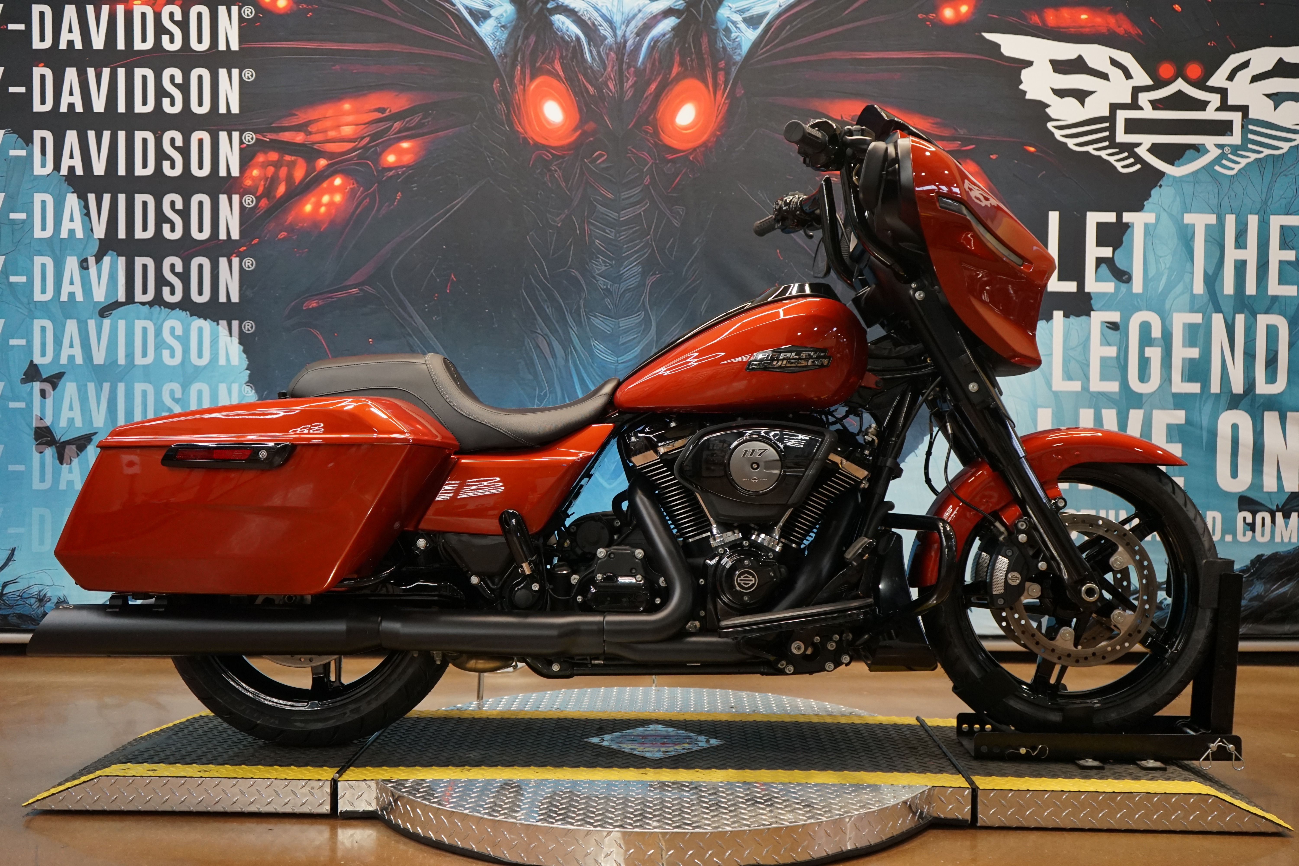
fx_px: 1263
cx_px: 650
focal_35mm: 35
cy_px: 433
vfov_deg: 37.9
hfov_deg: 54.4
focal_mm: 35
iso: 1600
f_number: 4
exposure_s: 1/160
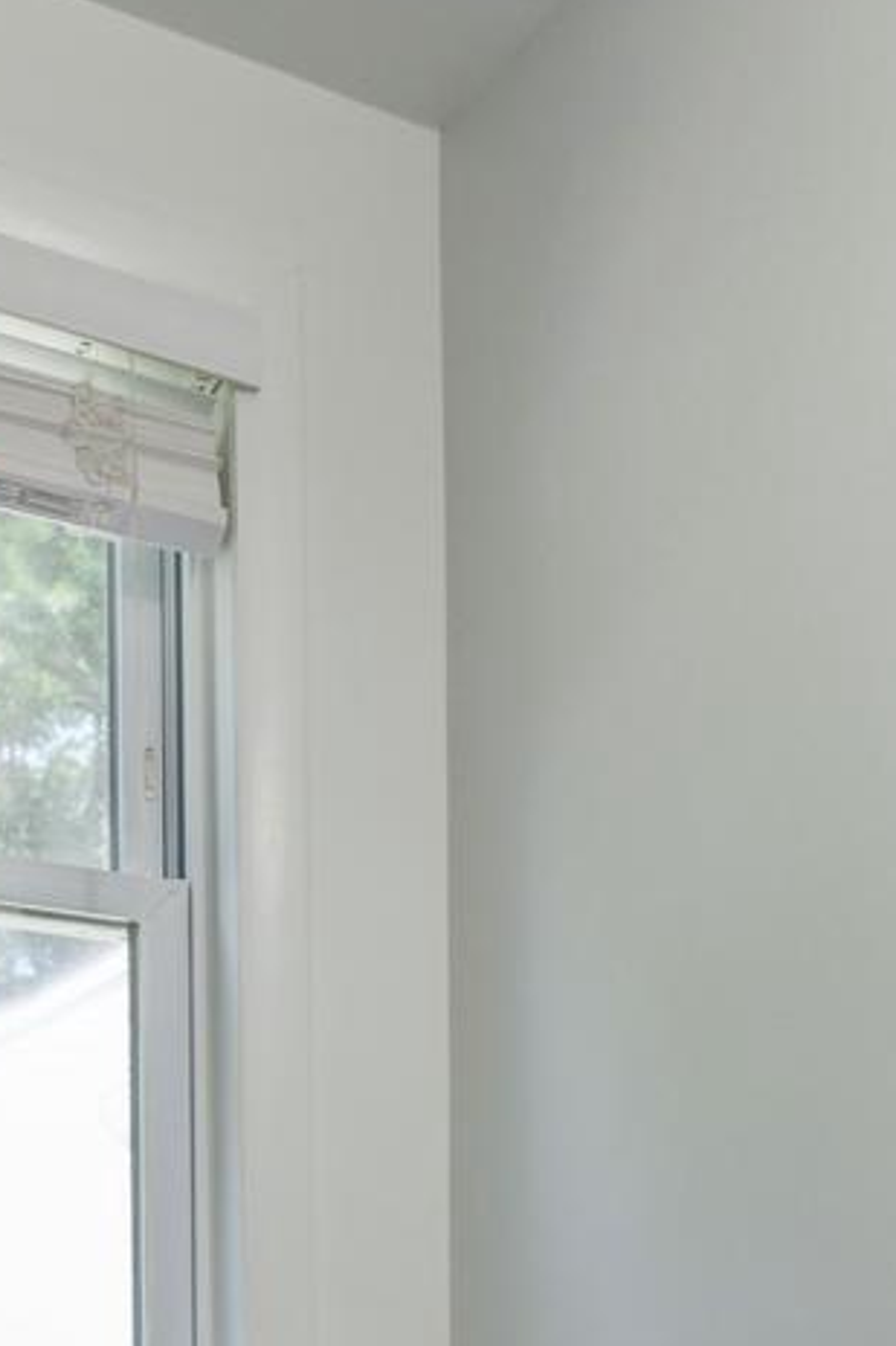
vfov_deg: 32.8
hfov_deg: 25.4
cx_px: 564
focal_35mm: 53
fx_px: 1980
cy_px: 1494
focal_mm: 16
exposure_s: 1/50
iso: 200
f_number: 5.6
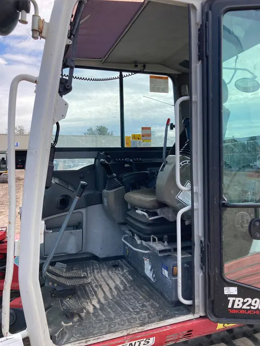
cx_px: 130
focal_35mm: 28
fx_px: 280
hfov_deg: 49.8
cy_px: 173
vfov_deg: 63.4
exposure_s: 1/783
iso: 20
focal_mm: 3.99
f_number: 1.8
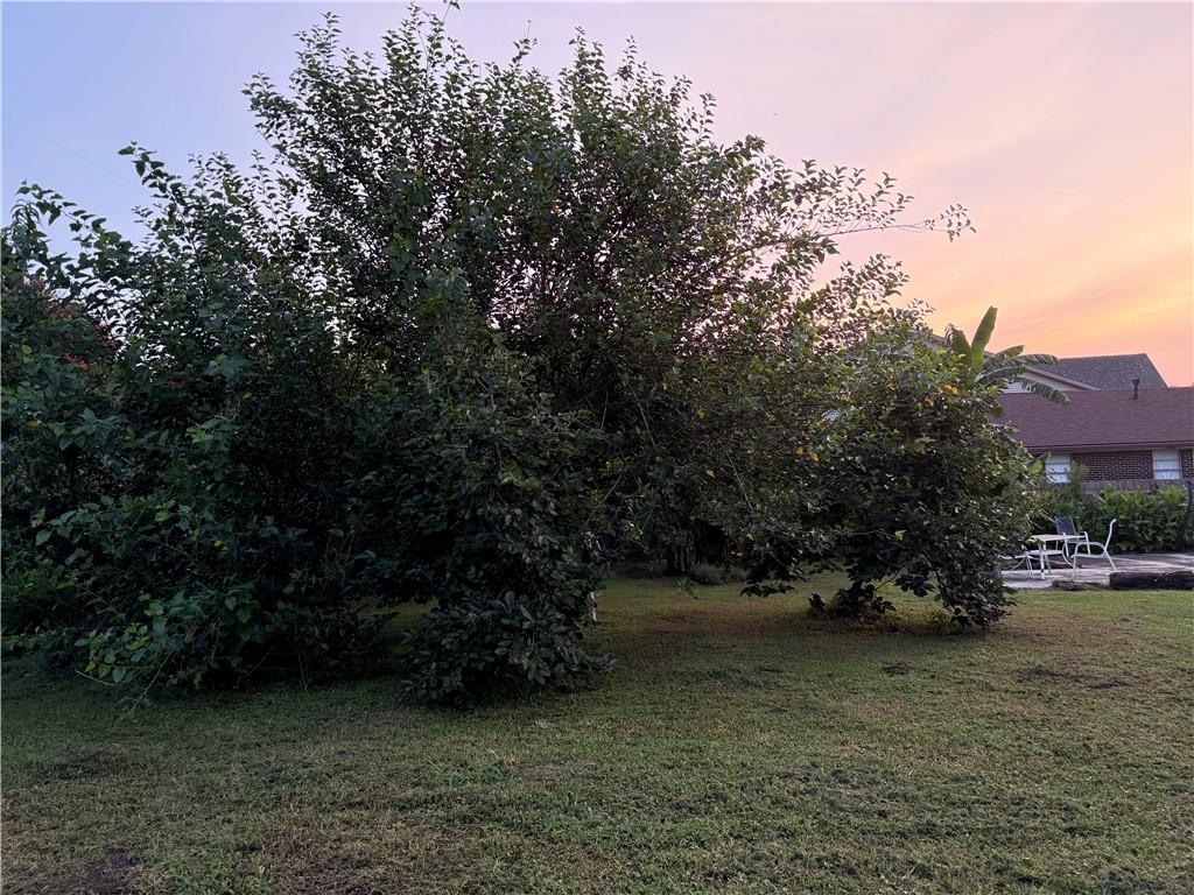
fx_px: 828
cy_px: 448
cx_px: 597
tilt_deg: +3.6
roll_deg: +2.0
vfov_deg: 56.8
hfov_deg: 71.6
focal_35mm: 24
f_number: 1.78
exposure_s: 1/94
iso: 200
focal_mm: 6.76
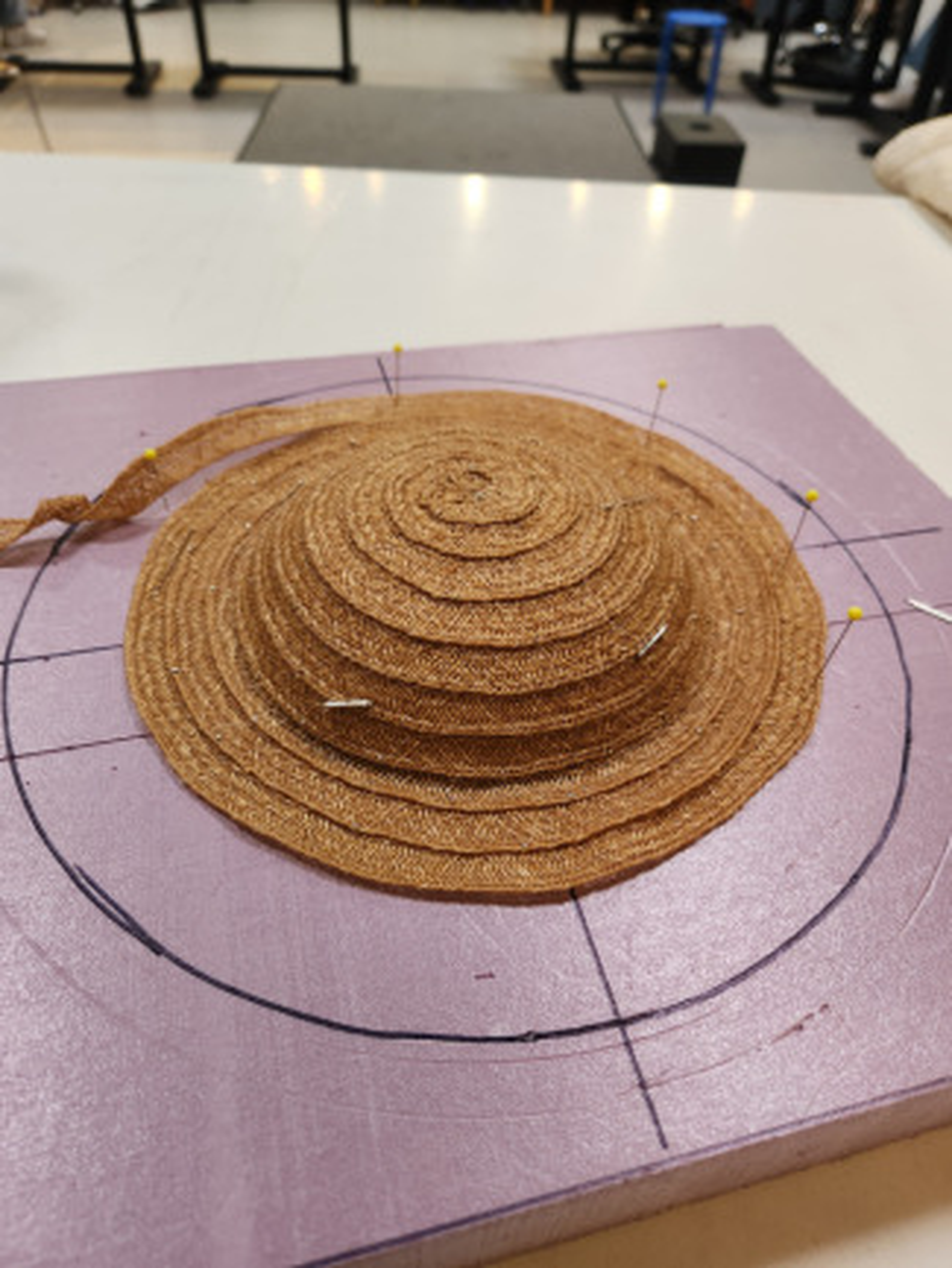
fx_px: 843
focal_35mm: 23
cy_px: 634
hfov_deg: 58.9
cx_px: 476
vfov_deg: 73.9
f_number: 1.8
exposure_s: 1/120
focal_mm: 5.4
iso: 100
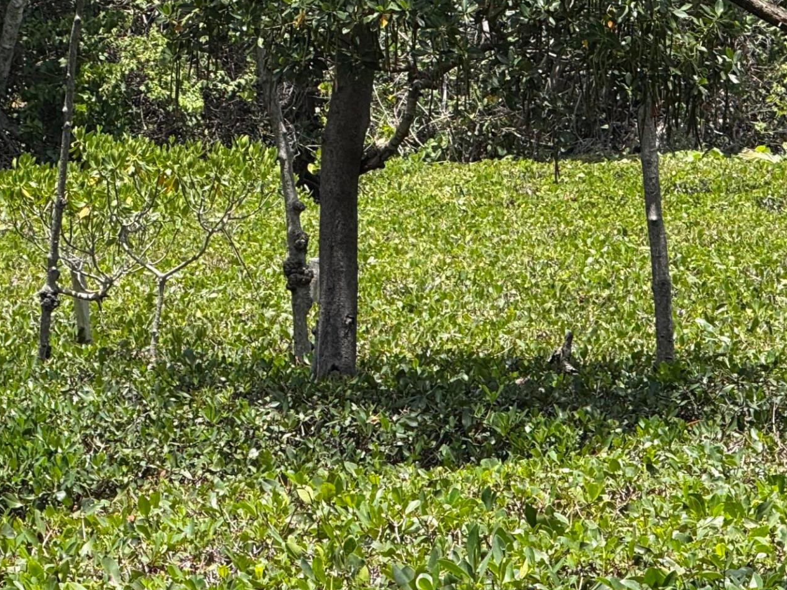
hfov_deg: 7.3
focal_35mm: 273
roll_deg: +0.1
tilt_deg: -1.4
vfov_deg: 5.4
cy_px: 222
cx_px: 252
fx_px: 6206
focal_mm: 15.66
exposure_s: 1/743
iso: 64
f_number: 2.8
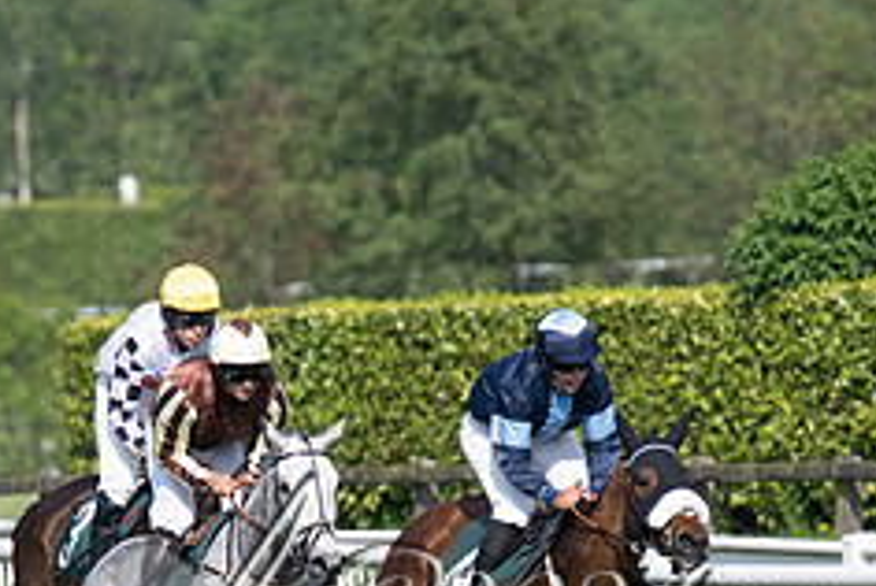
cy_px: 491
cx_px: 316
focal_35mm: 884
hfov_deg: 2.3
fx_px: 21537
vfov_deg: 1.6
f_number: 4
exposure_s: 1/4000
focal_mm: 240
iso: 400
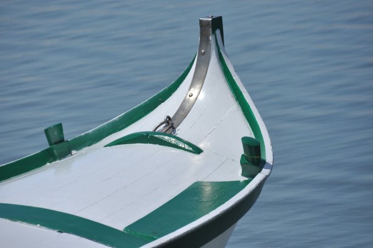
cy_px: 124
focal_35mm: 405
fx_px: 4190
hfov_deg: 5.1
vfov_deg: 3.4
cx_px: 186
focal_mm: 270
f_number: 9
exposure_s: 1/3200
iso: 800
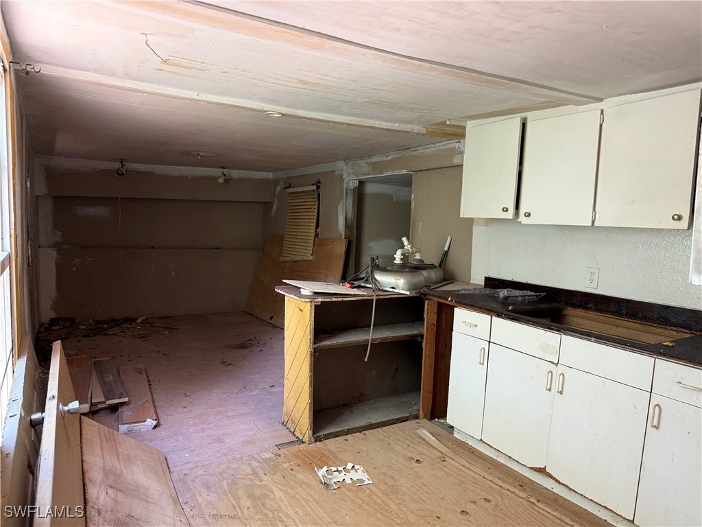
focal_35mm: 24
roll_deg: -3.2
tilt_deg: -4.9
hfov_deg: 71.6
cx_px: 351
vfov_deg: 56.8
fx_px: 487
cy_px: 264
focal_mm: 6.76
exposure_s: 1/60
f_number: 1.78
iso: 250
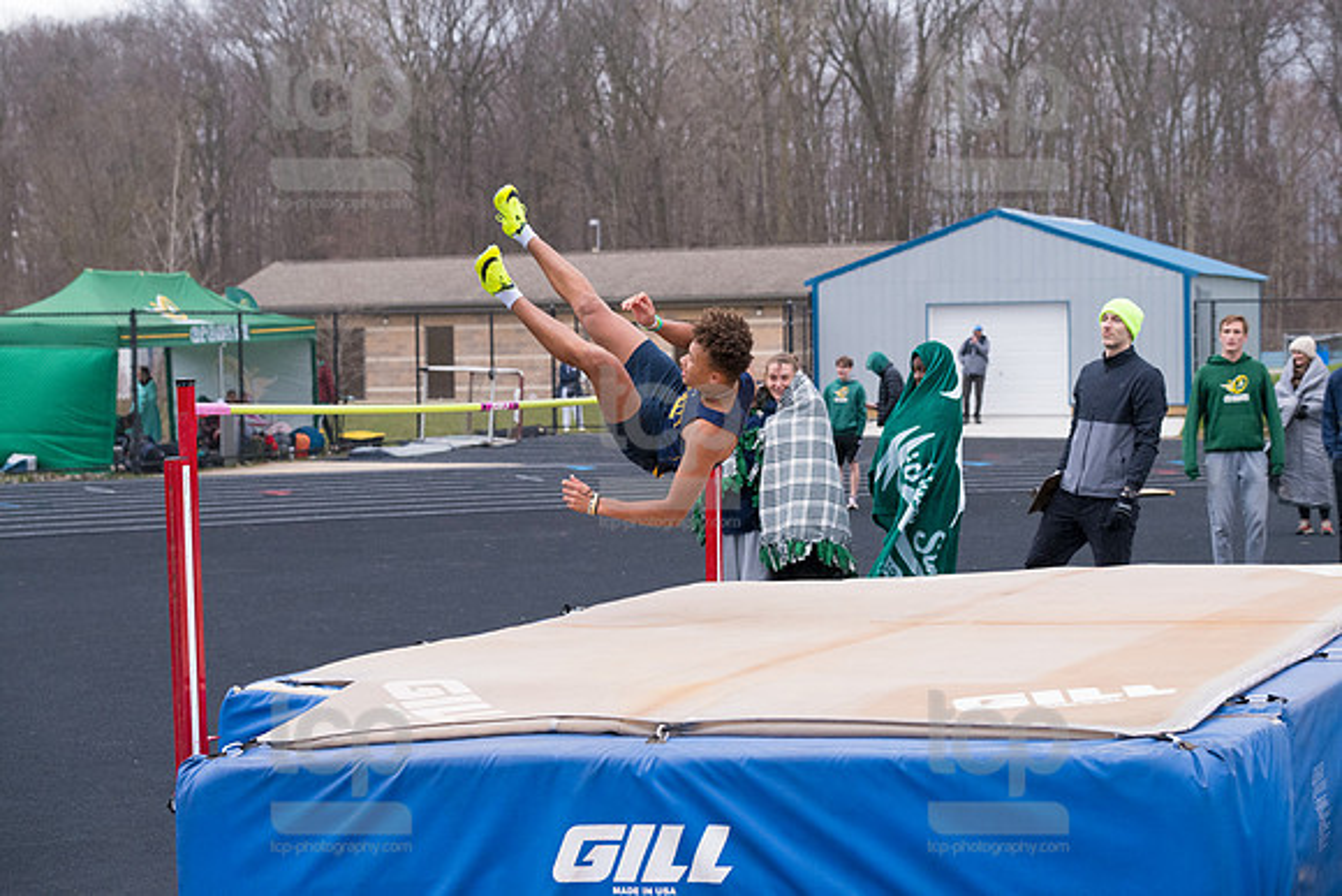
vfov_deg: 18.2
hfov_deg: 27.0
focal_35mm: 75
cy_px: 448
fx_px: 2796
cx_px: 671
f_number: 5
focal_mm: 75
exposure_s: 1/2000
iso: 2000
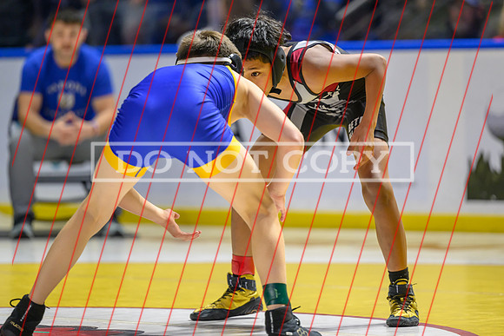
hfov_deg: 9.4
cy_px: 136
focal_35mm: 219
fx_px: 3062
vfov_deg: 6.3
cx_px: 268
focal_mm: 180
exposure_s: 1/800
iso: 2500
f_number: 2.8
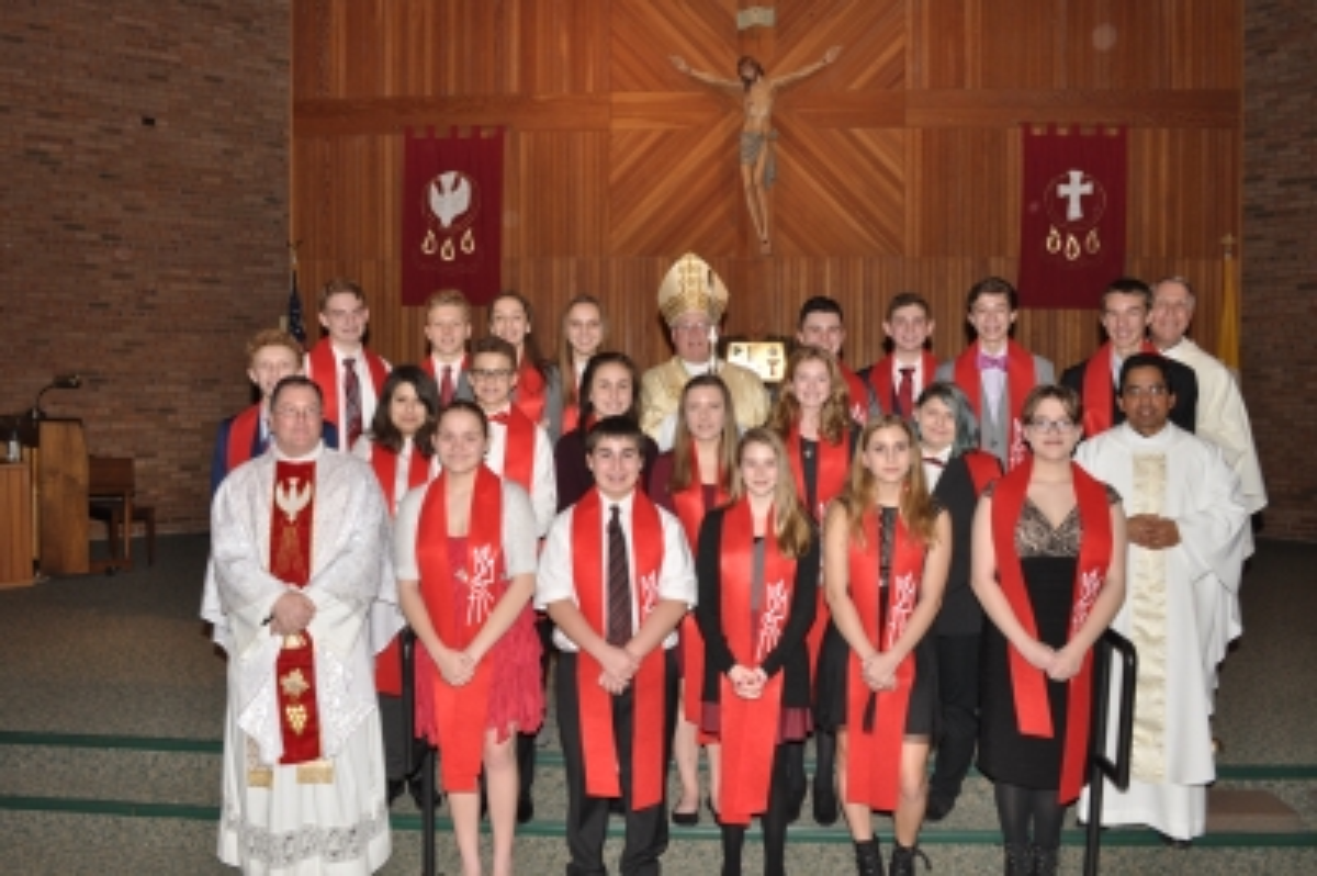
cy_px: 438
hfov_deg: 62.0
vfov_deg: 43.5
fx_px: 1097
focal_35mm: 30
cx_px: 658
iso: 400
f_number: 10
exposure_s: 1/60
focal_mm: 20
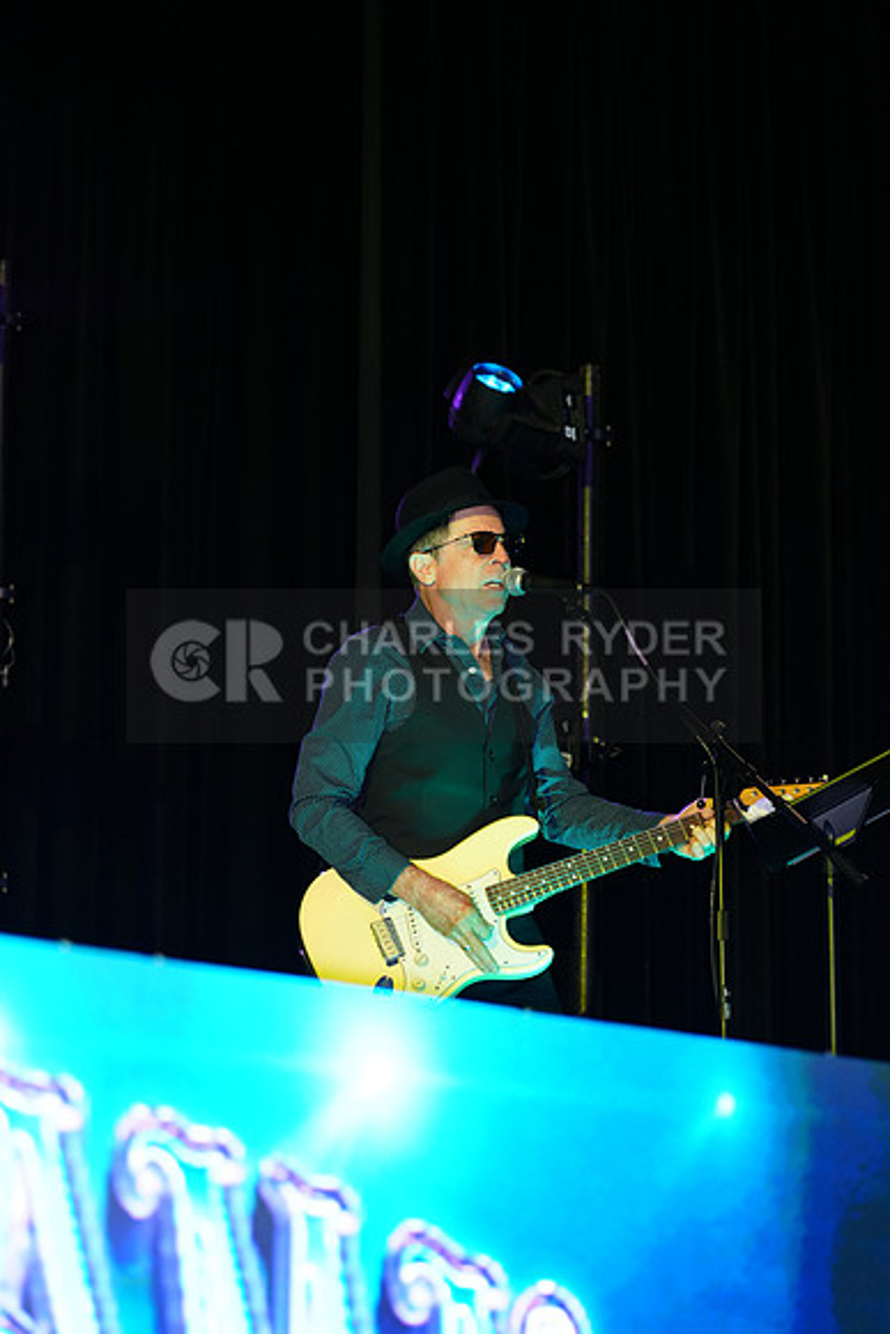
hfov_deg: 13.0
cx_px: 445
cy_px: 667
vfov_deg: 19.5
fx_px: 3891
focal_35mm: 105
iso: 1600
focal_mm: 105
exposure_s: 1/250
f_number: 4
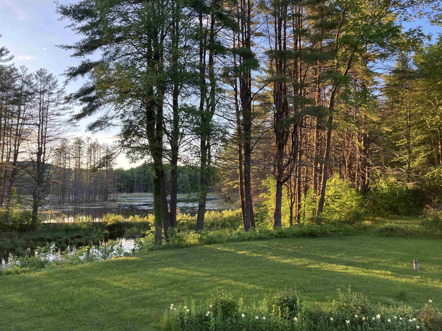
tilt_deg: +5.0
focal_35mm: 28
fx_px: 358
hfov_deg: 63.4
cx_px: 221
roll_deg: -0.3
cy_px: 166
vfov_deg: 49.7
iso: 40
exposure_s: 1/138
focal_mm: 3.99
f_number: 1.8
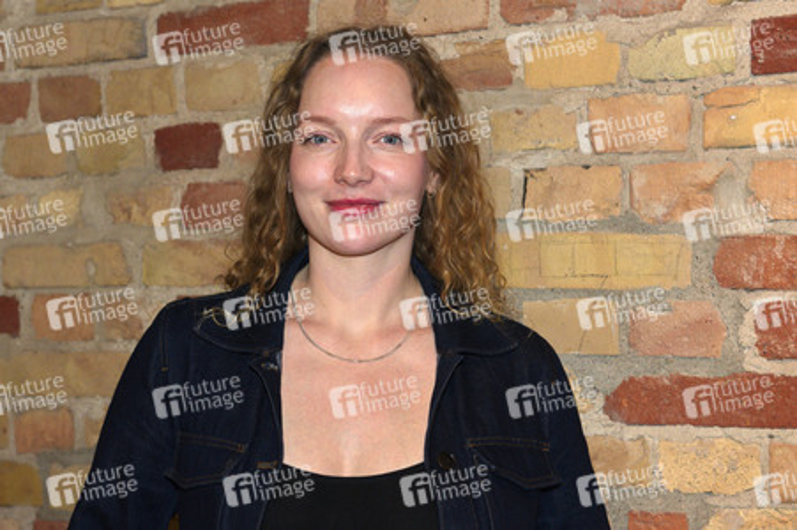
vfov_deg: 22.6
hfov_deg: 33.4
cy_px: 265
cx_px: 398
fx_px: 1327
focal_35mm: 60
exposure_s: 1/160
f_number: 5
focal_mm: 60
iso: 1600
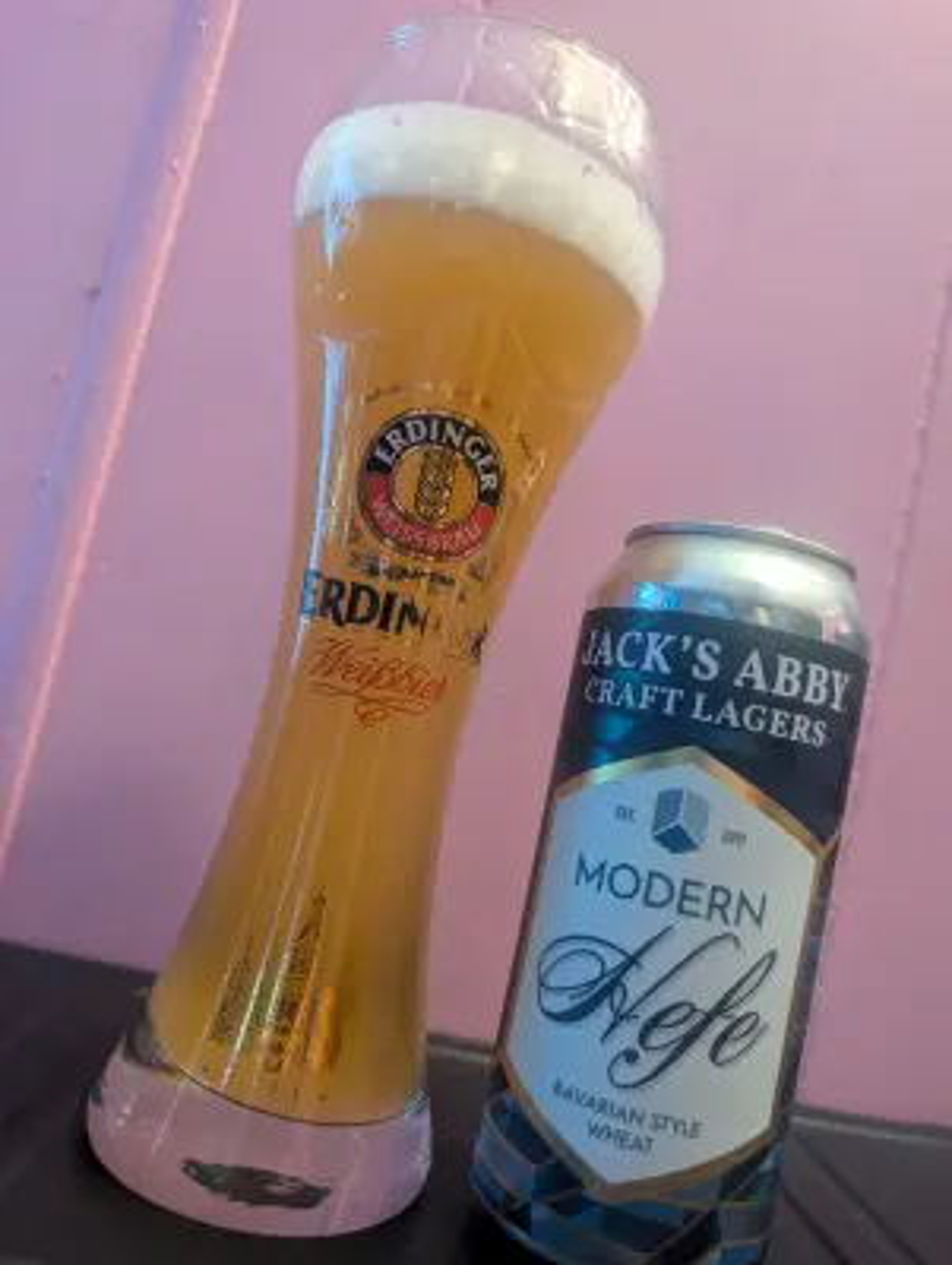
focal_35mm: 24
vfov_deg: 71.5
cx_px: 476
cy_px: 632
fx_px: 878
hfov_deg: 56.9
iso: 254
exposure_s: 1/24
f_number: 1.68
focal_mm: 6.9
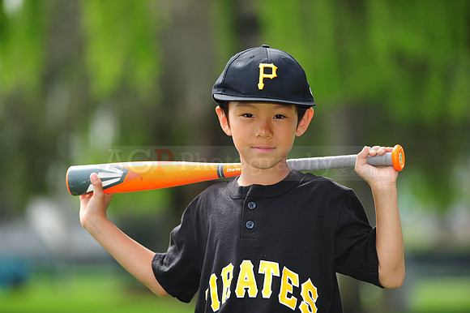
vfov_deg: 6.9
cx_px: 235
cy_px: 156
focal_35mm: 200
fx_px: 2610
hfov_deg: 10.3
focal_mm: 200
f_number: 4.5
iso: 320
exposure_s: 1/1000
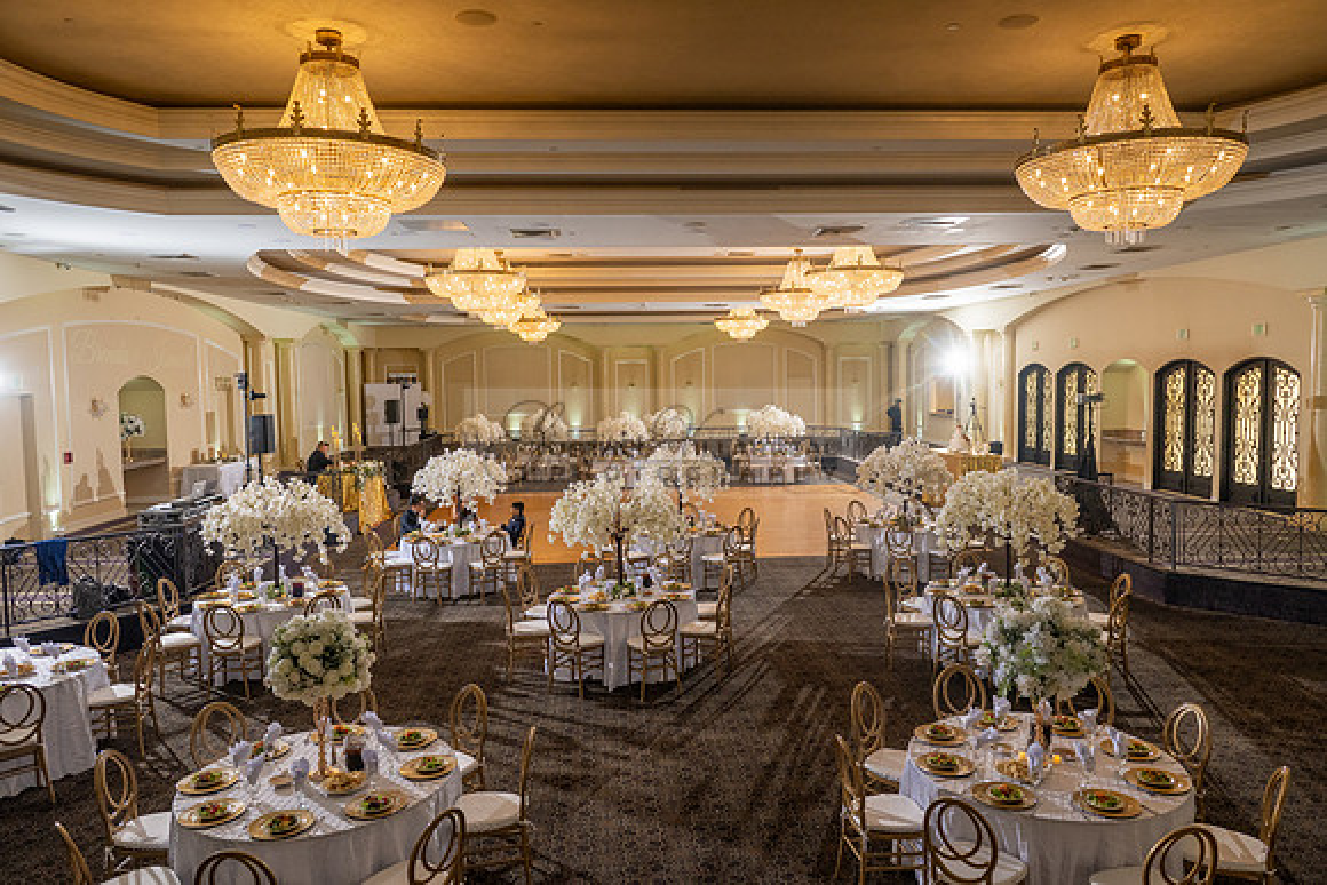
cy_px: 442
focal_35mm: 25
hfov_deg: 72.2
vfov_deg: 51.9
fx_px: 910
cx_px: 664
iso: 800
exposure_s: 1/200
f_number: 4
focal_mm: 24
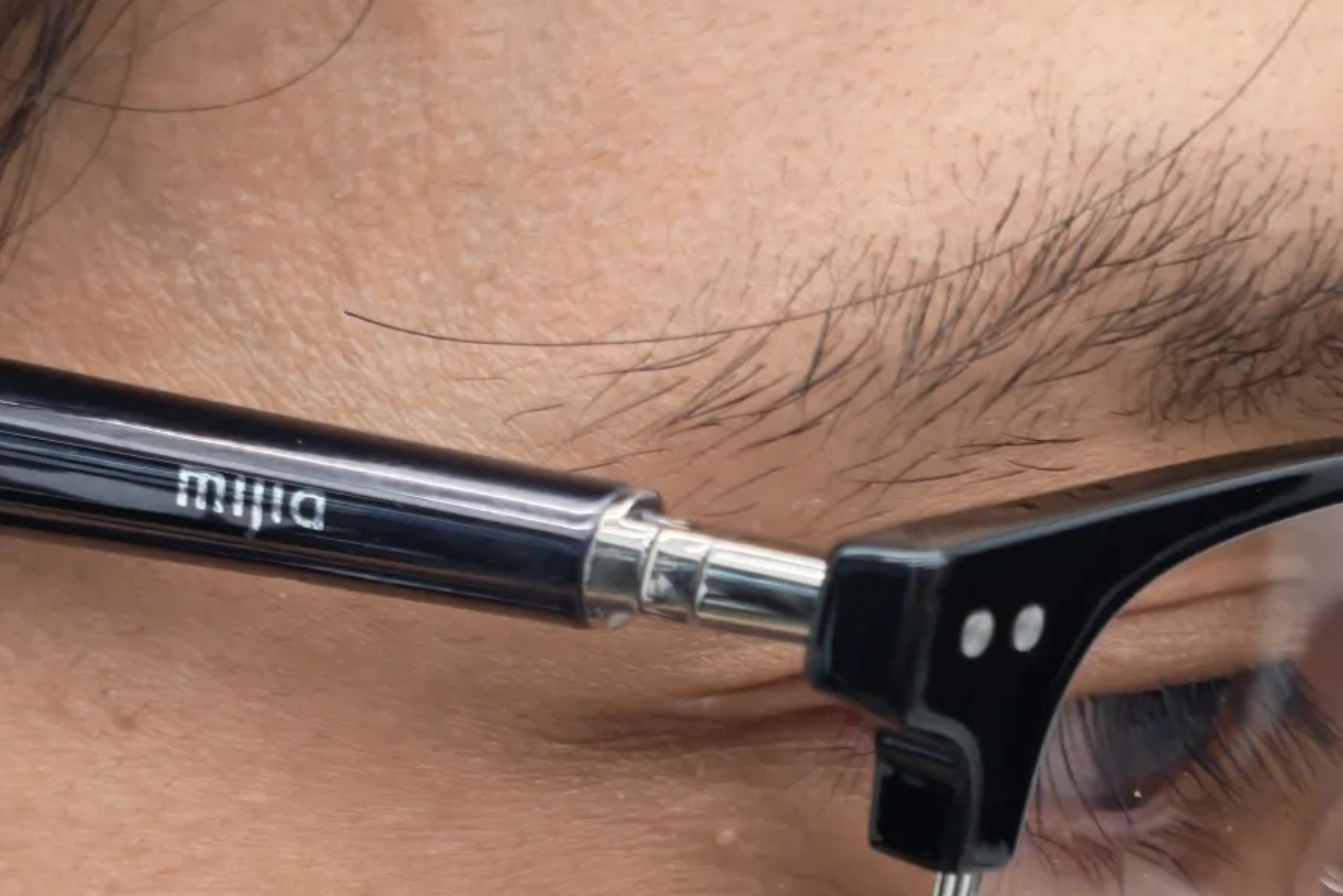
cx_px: 769
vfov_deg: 12.6
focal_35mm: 108
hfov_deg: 18.9
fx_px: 4029
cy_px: 691
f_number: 1.6
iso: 125
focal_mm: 5.4
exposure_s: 1/50
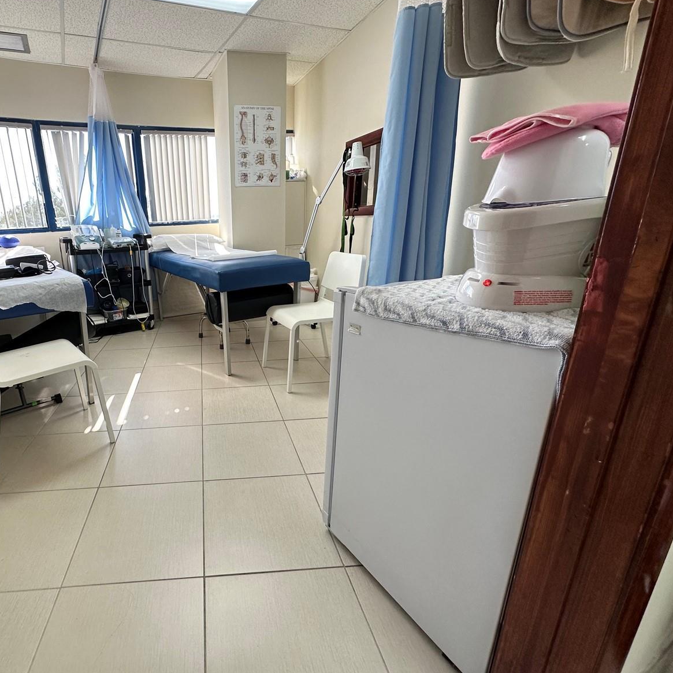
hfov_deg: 80.8
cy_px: 329
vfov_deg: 84.0
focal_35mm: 17
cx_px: 217
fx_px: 374
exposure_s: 1/120
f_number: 2.2
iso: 160
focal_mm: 2.22
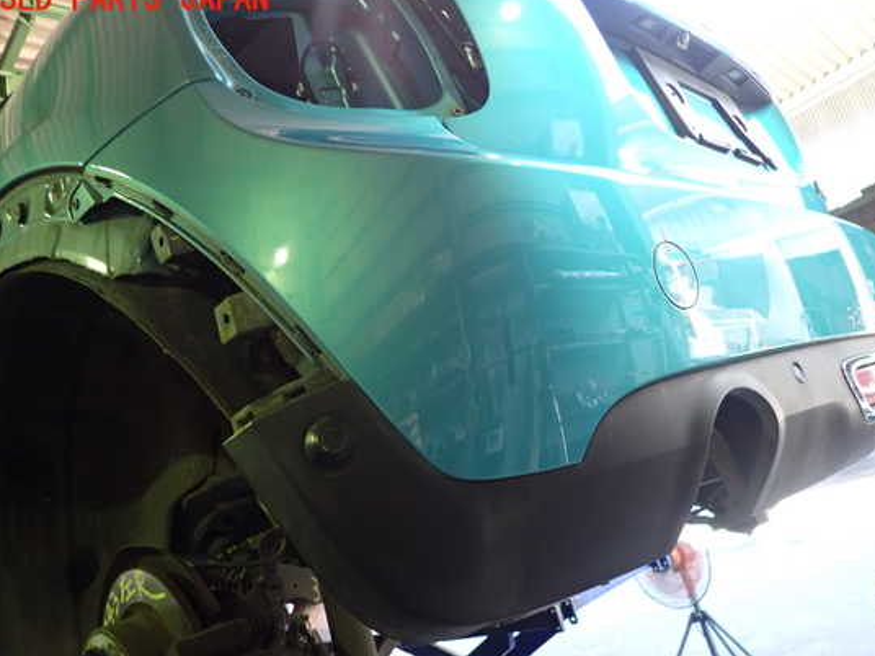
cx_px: 462
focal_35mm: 28
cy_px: 346
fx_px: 708
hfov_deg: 63.4
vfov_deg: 49.7
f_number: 2
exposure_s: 1/30
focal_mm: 4.5
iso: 250
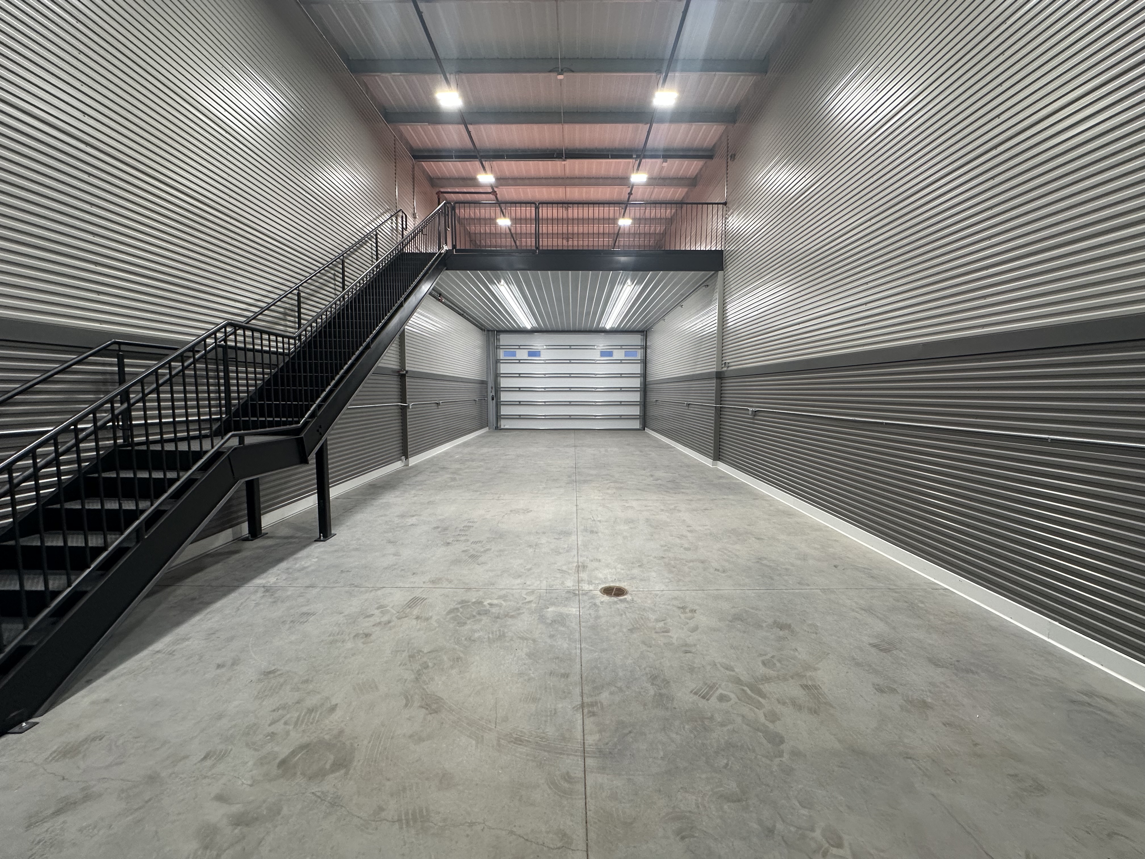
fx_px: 463
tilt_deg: -5.3
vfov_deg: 85.7
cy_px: 430
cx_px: 572
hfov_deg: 102.1
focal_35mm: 14
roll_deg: -0.6
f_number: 2.2
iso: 160
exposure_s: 1/120
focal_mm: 2.22
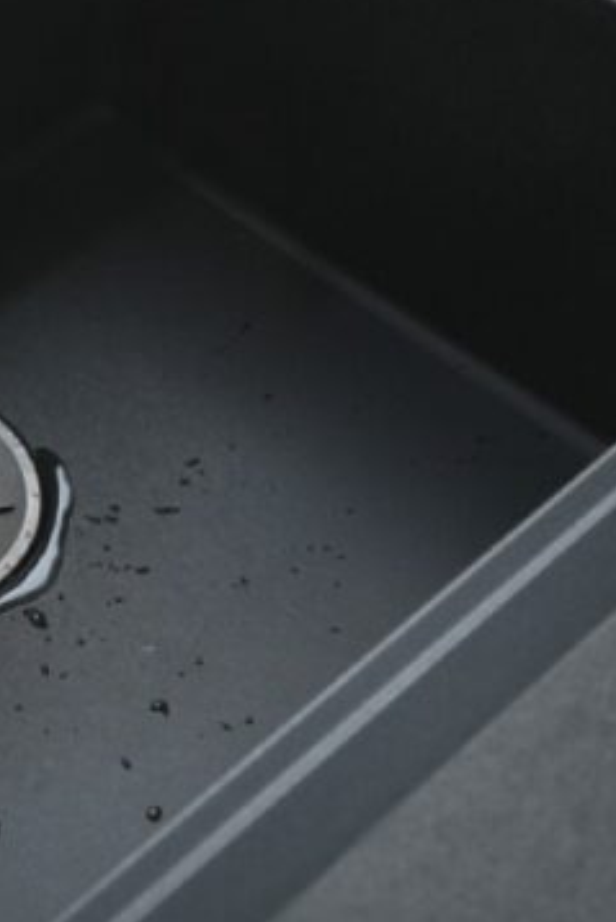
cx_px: -173
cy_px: 147
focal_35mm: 100
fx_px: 2564
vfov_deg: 20.1
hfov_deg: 13.2
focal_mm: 35
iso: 640
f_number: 4.5
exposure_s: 1/100
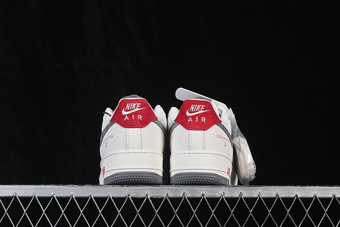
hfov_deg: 27.0
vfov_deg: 18.2
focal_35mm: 75
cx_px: 170
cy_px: 114
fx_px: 708
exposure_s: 1/80
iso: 160
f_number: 8
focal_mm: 50
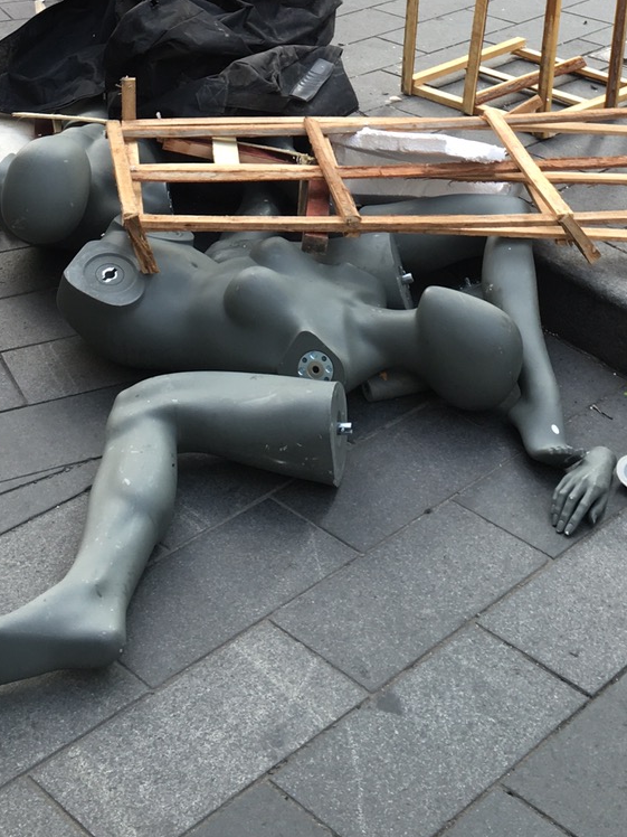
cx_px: 323
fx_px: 1497
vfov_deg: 28.7
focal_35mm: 62
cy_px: -49
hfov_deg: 23.6
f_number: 2.2
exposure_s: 1/100
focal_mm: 4.15
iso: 25
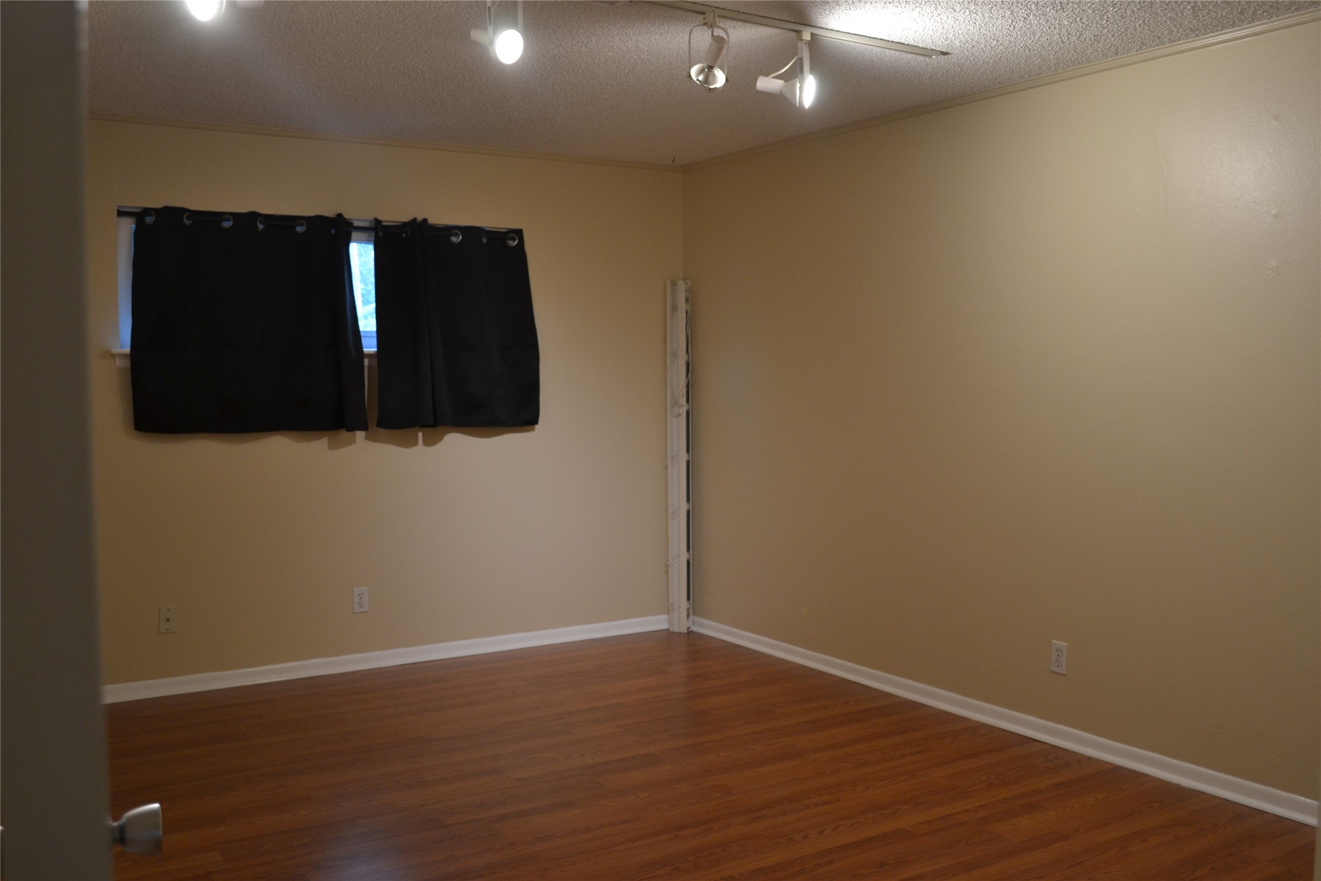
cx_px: 660
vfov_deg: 40.0
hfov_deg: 57.2
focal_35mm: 33
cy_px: 440
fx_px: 1211
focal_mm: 22
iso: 400
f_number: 4
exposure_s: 1/60
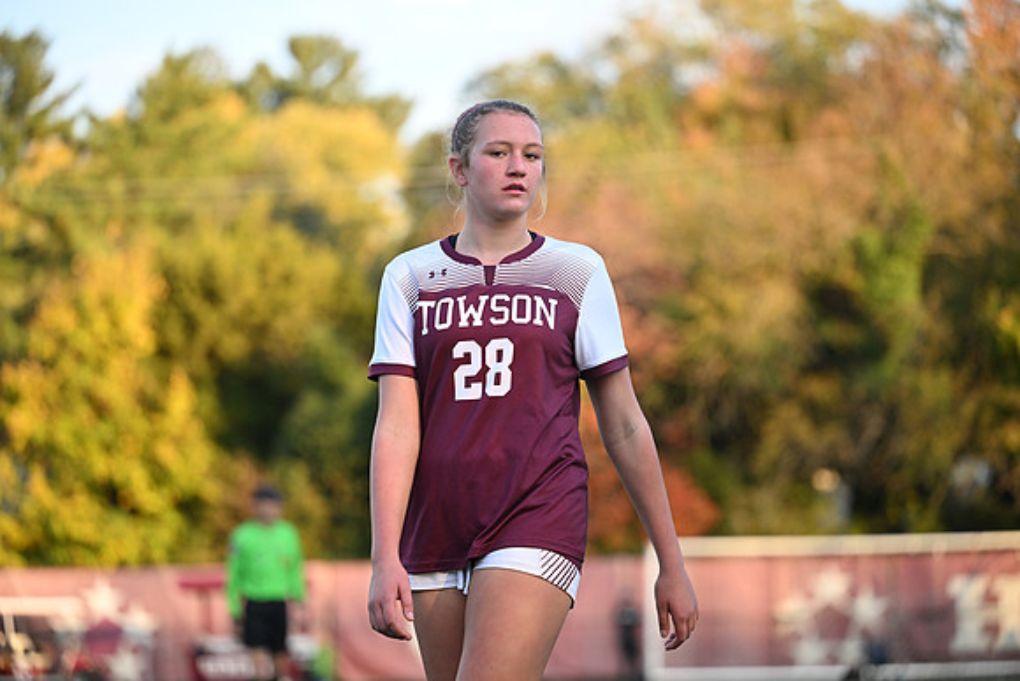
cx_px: 510
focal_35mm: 125
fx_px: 3542
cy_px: 340
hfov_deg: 16.4
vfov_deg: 11.0
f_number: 2.8
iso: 1400
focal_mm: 125
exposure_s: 1/2500
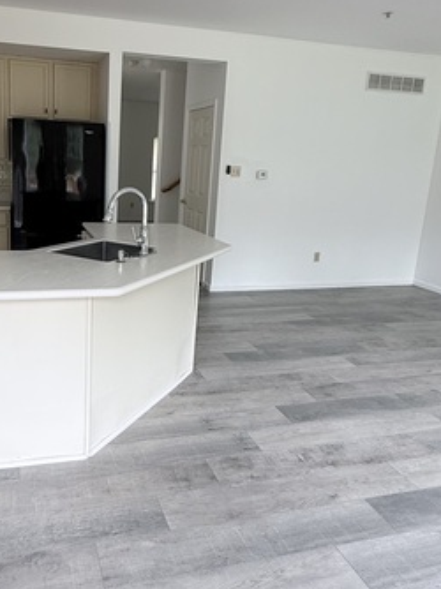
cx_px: 136
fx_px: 476
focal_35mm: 28
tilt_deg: -12.6
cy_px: 267
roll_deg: -3.1
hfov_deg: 48.6
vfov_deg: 63.4
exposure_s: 1/99
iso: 125
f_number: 2.2
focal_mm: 2.22
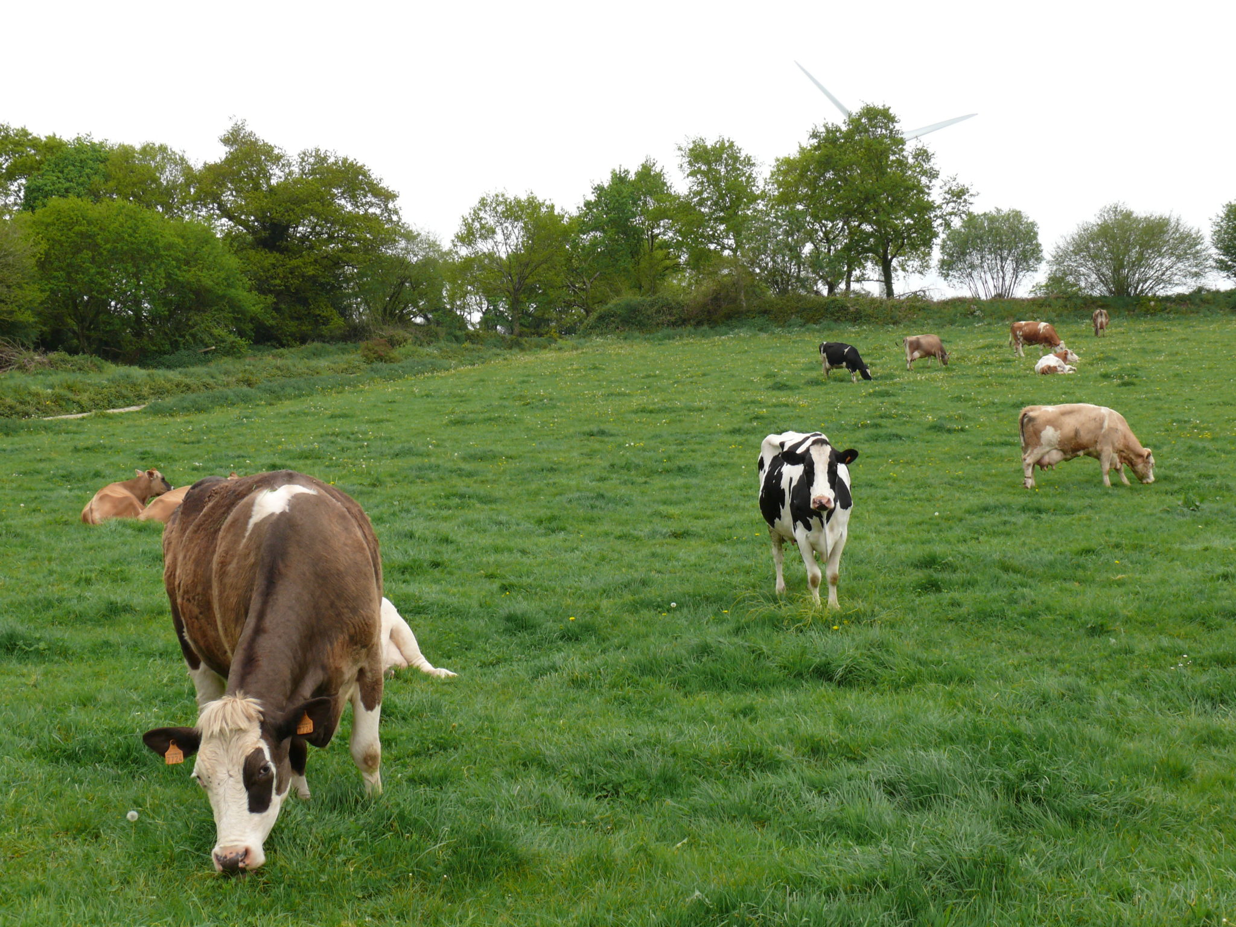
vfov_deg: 30.3
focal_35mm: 48
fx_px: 1714
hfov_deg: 39.7
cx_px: 618
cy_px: 464
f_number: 5
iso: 100
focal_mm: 10.1
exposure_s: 1/200
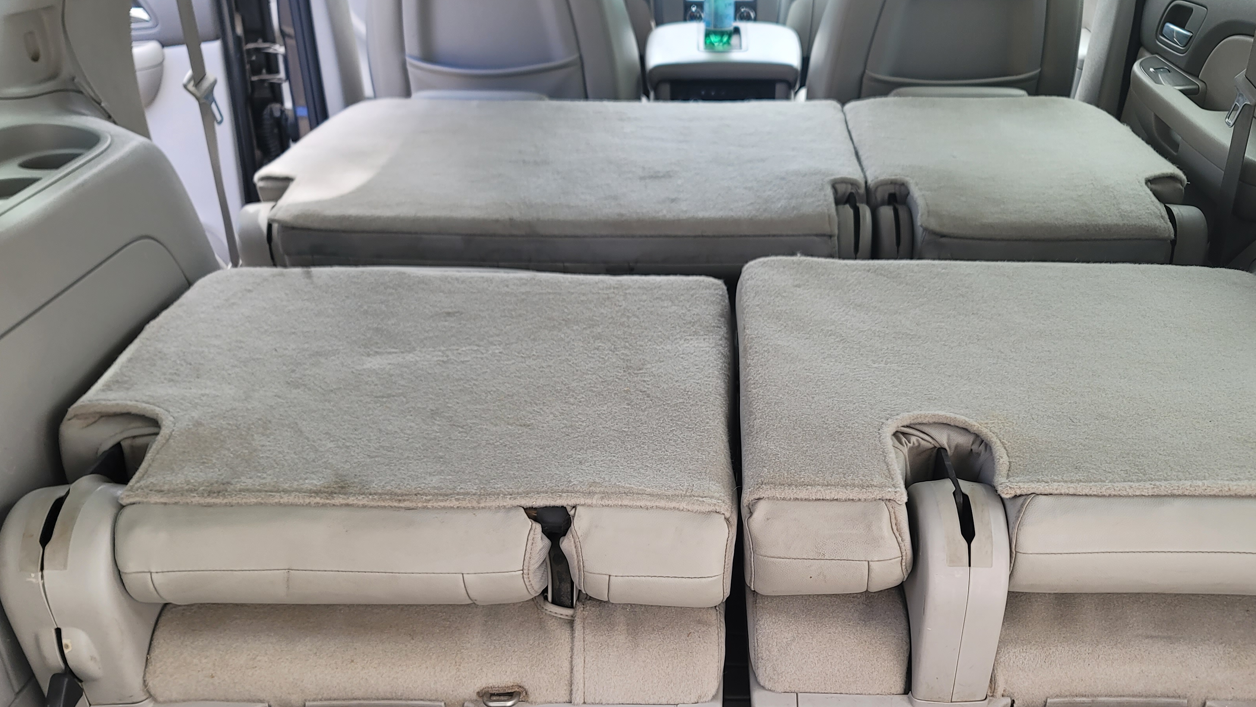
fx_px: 1132
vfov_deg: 34.5
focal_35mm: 34
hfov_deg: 57.9
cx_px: 693
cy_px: 445
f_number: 1.8
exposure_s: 1/120
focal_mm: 7
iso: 64
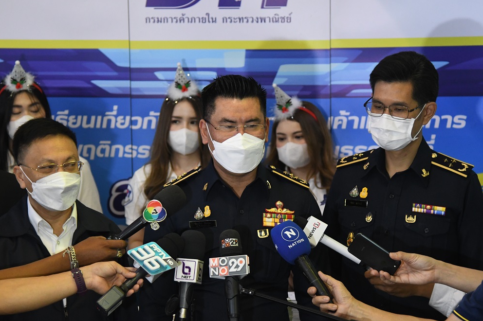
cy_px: 160
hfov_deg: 17.4
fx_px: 1582
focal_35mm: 118
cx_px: 242
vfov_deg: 11.6
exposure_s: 1/160
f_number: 4
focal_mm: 78
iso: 3200
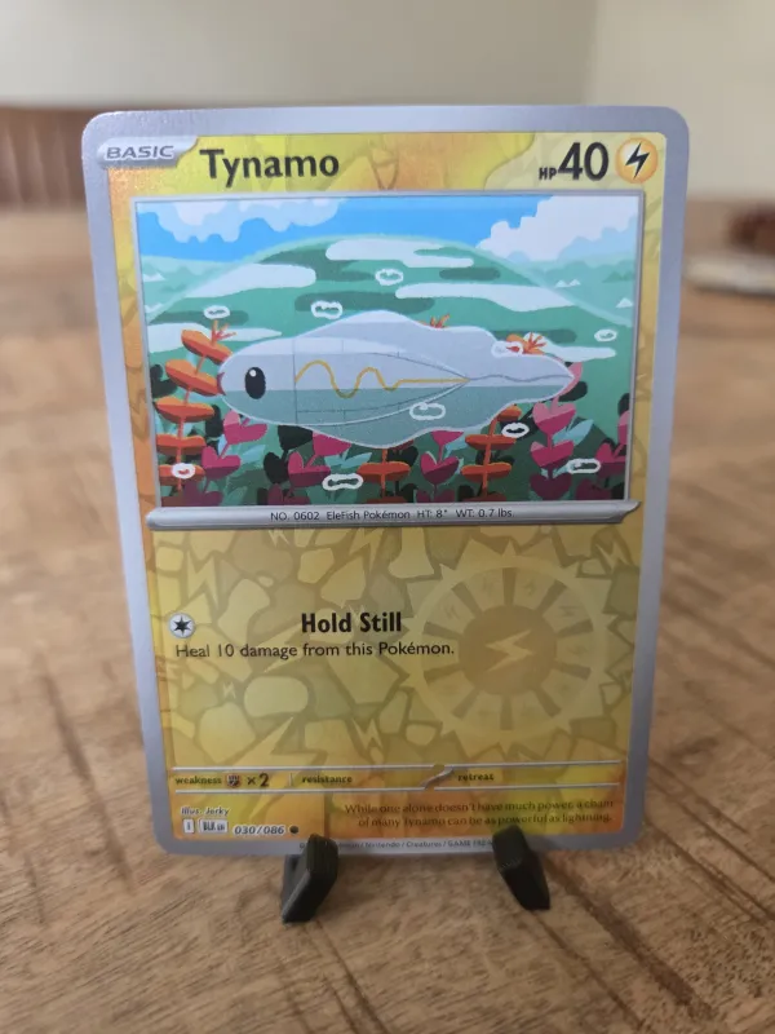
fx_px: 687
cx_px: 388
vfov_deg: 73.9
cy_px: 517
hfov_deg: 58.9
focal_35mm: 23
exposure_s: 1/100
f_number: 1.8
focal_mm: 5.4
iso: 640
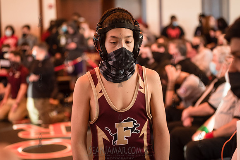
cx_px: 120
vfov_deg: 17.1
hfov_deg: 25.4
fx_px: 533
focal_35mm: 80
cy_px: 80
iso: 3200
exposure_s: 1/400
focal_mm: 80
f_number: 3.5
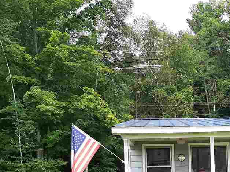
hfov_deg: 34.5
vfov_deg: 26.1
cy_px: 172
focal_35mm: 53
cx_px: 199
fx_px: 352
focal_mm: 3.93
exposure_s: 1/1208
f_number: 1.7
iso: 40
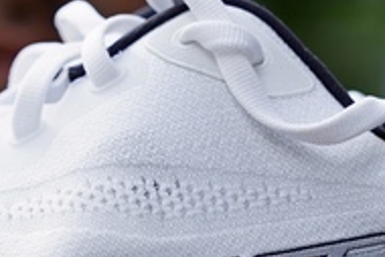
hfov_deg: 8.1
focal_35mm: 252
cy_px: 114
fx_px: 2697
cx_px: 31
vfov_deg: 5.5
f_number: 3.5
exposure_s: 1/160
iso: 250
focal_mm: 53
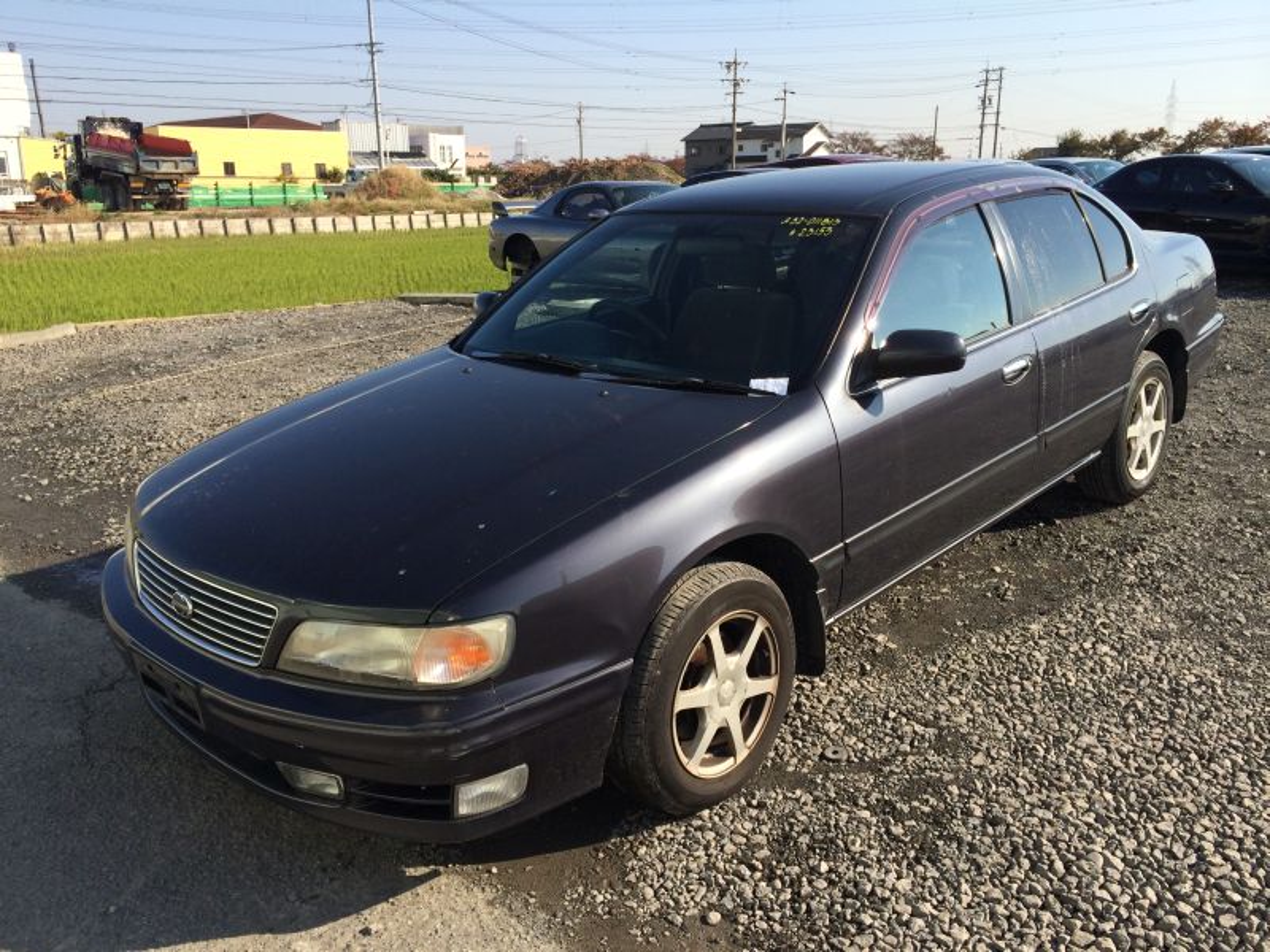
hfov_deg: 60.0
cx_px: 635
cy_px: 476
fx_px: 1101
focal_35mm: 30
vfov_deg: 46.8
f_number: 2.2
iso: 32
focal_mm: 4.12
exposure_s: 1/1520
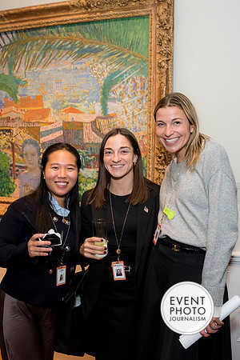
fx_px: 360
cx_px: 134
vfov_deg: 53.1
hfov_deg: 36.8
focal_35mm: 36
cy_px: 180
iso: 800
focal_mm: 24
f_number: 5
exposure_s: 1/125
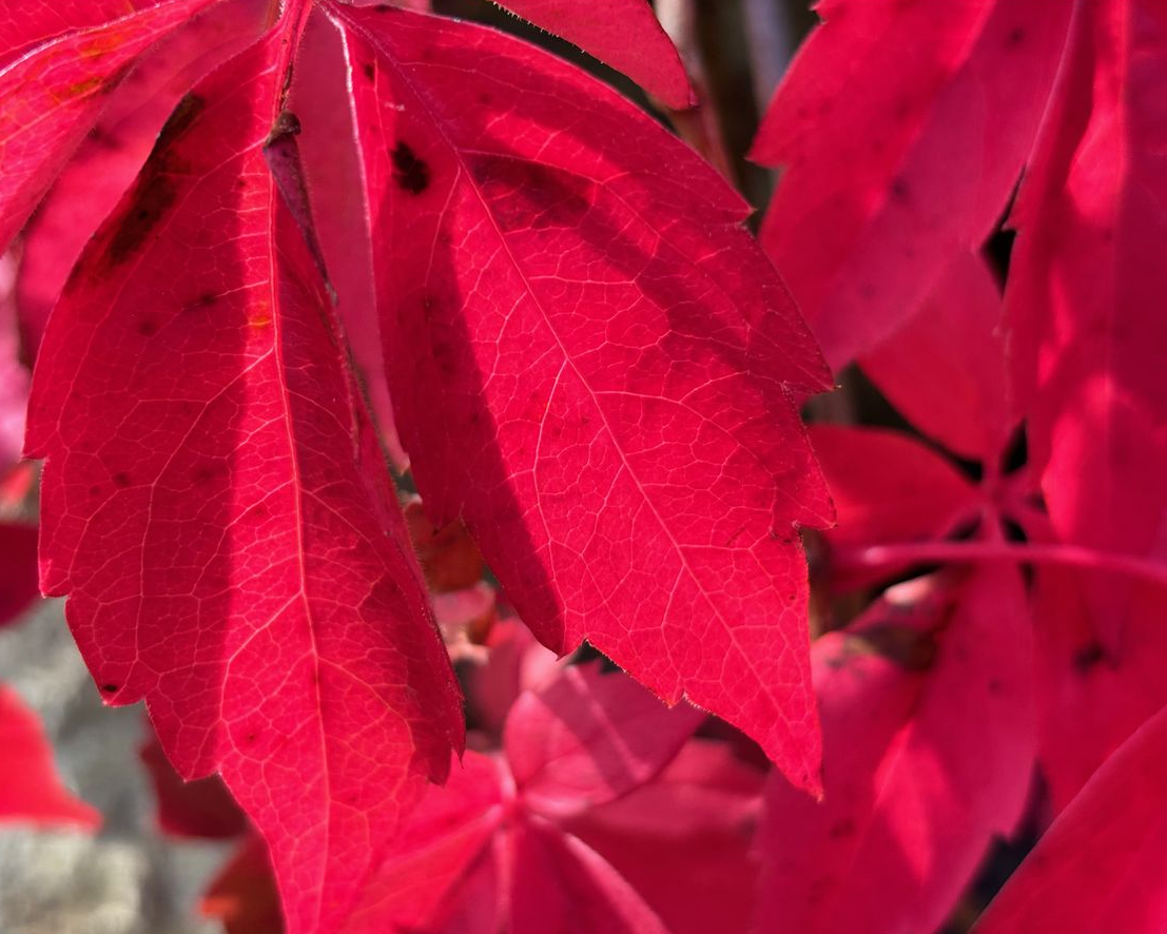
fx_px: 1900
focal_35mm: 55
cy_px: 466
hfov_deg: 34.1
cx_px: 619
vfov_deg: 27.6
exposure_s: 1/202
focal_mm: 5.96
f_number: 1.6
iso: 32
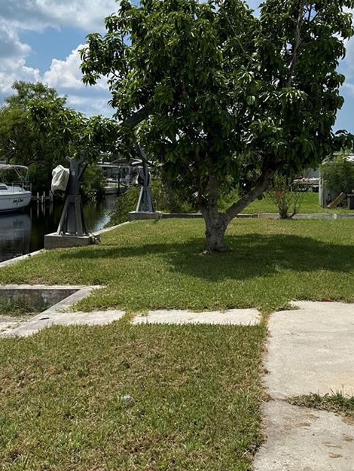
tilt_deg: -4.0
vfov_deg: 41.2
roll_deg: -1.7
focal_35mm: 46
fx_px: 627
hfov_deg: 31.5
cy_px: 218
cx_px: 179
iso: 80
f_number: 1.78
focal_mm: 6.86
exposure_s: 1/7576
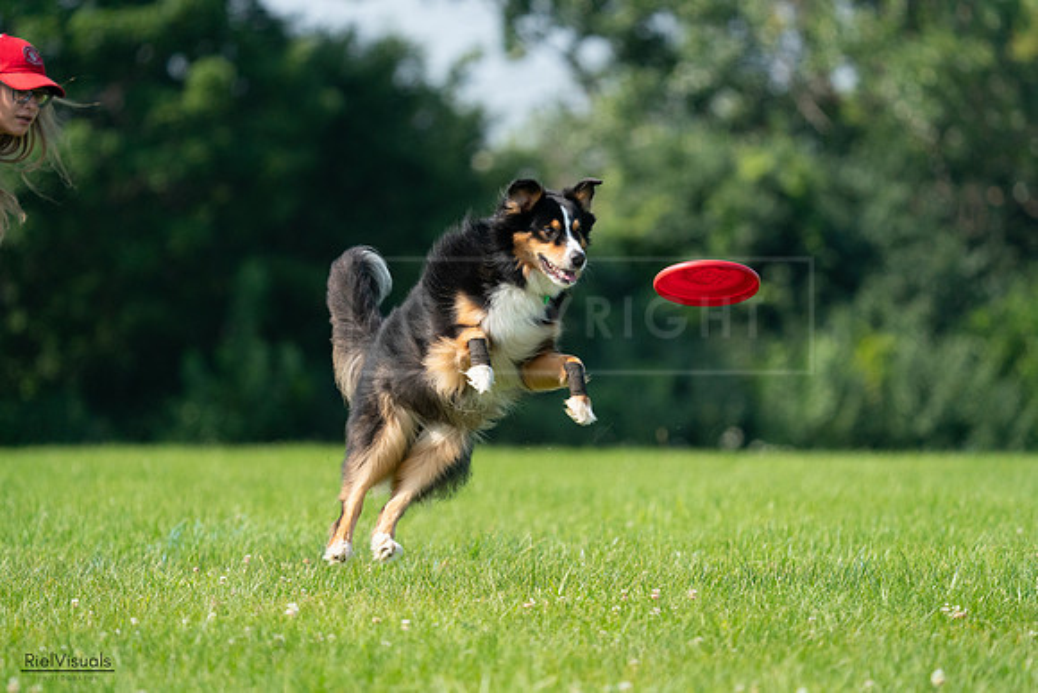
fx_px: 10843
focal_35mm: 376
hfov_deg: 5.5
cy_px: 346
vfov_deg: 3.7
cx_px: 519
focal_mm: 376
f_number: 6.3
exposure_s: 1/4000
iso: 1600
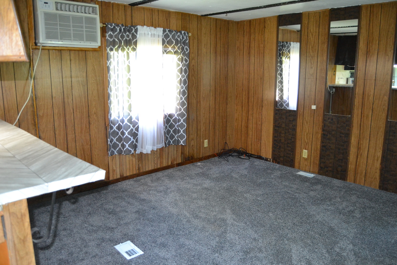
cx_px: 198
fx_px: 298
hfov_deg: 67.4
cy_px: 132
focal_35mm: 27
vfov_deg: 47.9
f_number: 3.5
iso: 1800
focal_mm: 18
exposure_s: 1/60
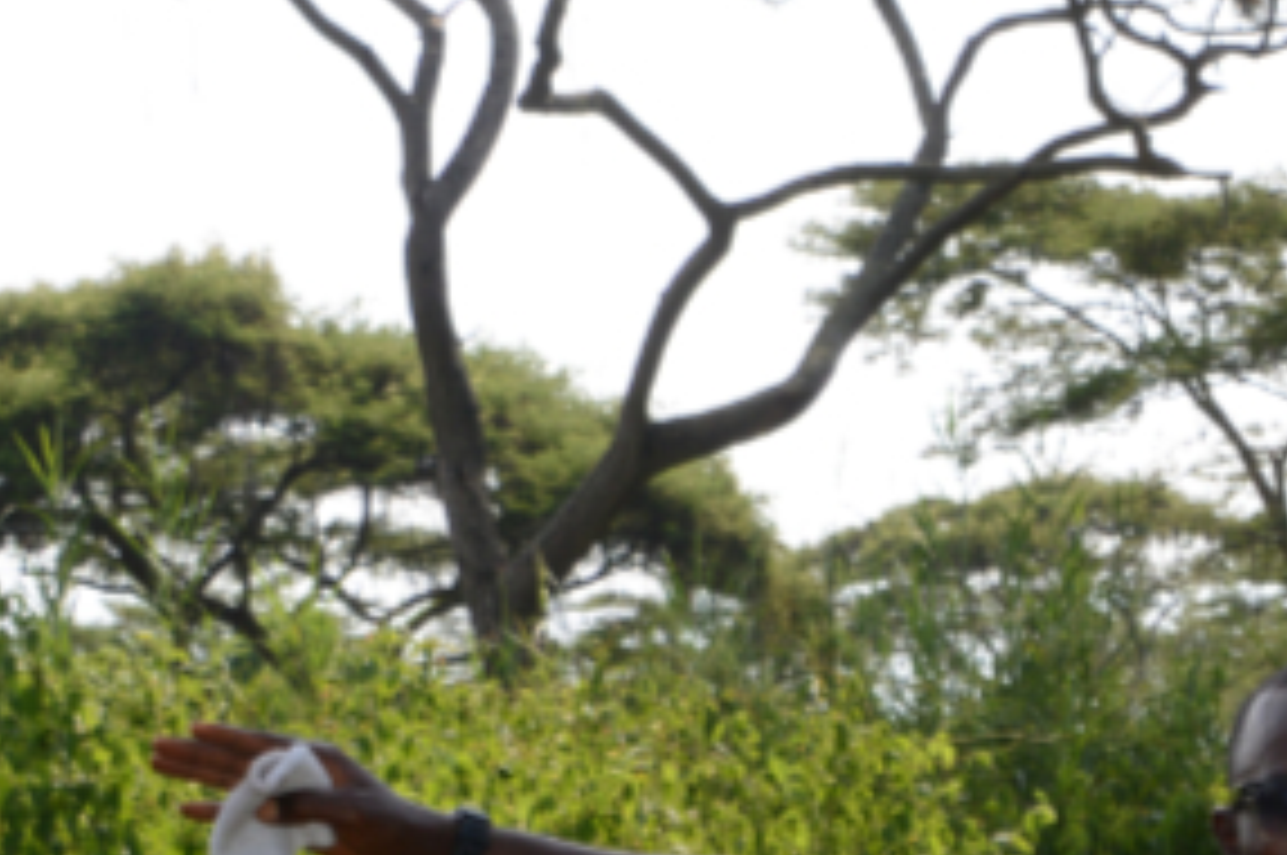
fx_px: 3999
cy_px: 1125
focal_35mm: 112
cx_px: 1386
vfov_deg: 11.8
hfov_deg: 17.7
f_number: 10
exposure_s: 1/250
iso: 320
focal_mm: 32
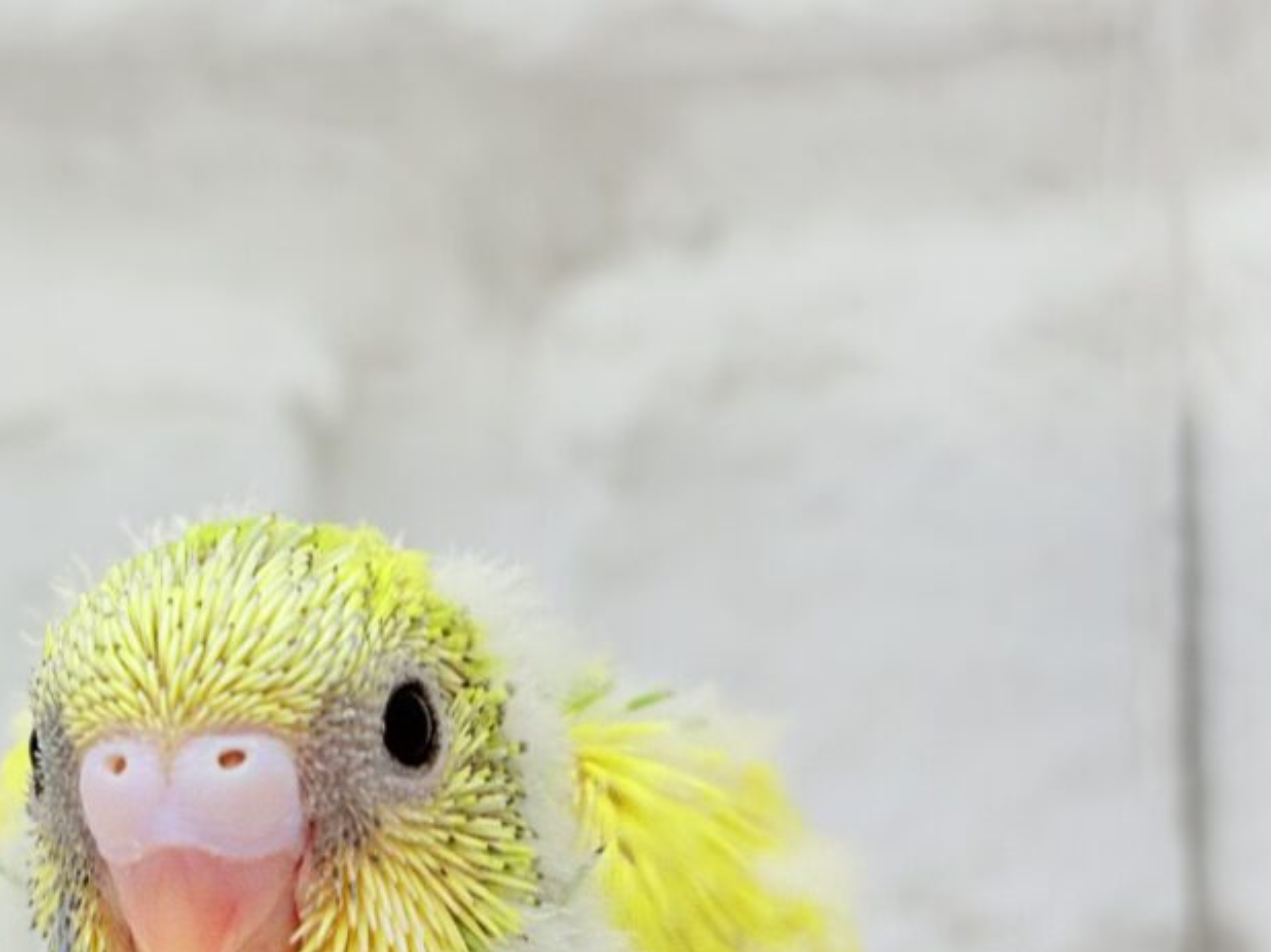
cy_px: 744
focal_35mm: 101
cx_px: 193
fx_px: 3707
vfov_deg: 14.6
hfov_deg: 19.2
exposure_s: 1/100
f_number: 1.6
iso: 50
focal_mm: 5.96
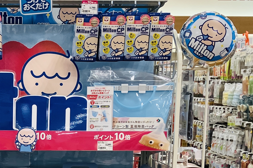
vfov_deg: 15.2
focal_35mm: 87
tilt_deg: -8.5
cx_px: 19
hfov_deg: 22.7
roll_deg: -0.1
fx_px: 611
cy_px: 198
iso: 80
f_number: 1.8
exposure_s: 1/103
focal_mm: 3.99
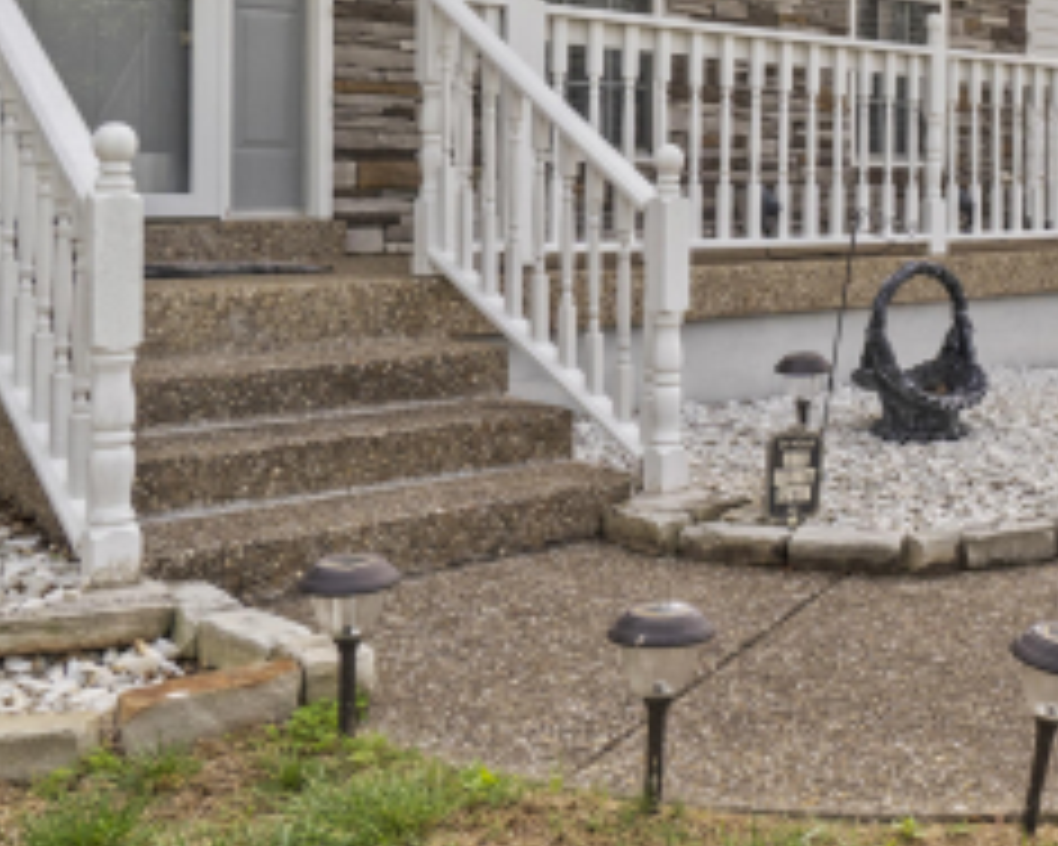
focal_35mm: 45
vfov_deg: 32.6
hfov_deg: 36.2
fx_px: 1409
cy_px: 180
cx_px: 1103
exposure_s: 1/80
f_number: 10
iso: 400
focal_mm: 10
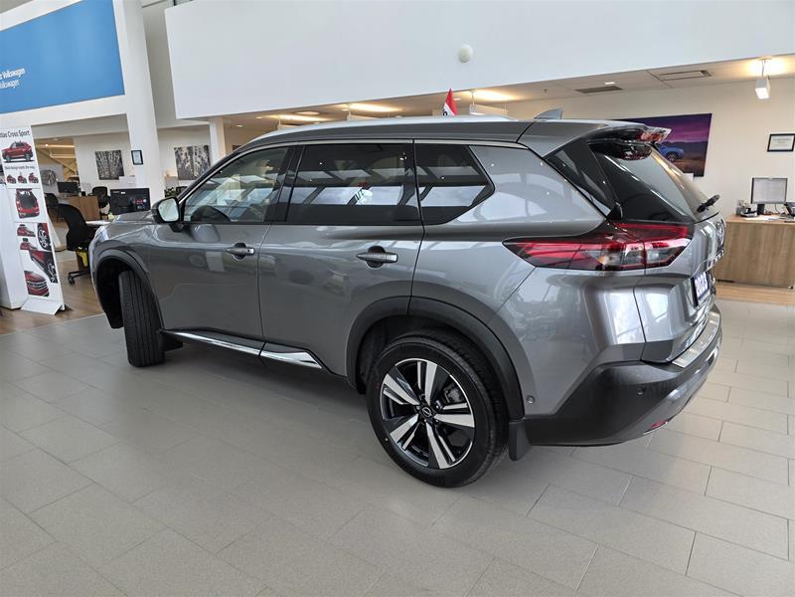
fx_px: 528
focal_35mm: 23
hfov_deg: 73.9
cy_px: 298
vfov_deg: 58.9
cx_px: 398
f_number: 1.7
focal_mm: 6.3
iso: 100
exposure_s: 1/180
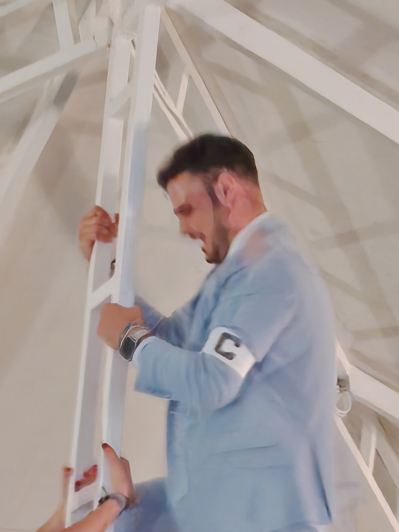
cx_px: 200
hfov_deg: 10.2
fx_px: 2228
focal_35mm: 145
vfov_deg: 13.6
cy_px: 266
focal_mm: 5.25
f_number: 1.75
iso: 7040
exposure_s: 1/16.7
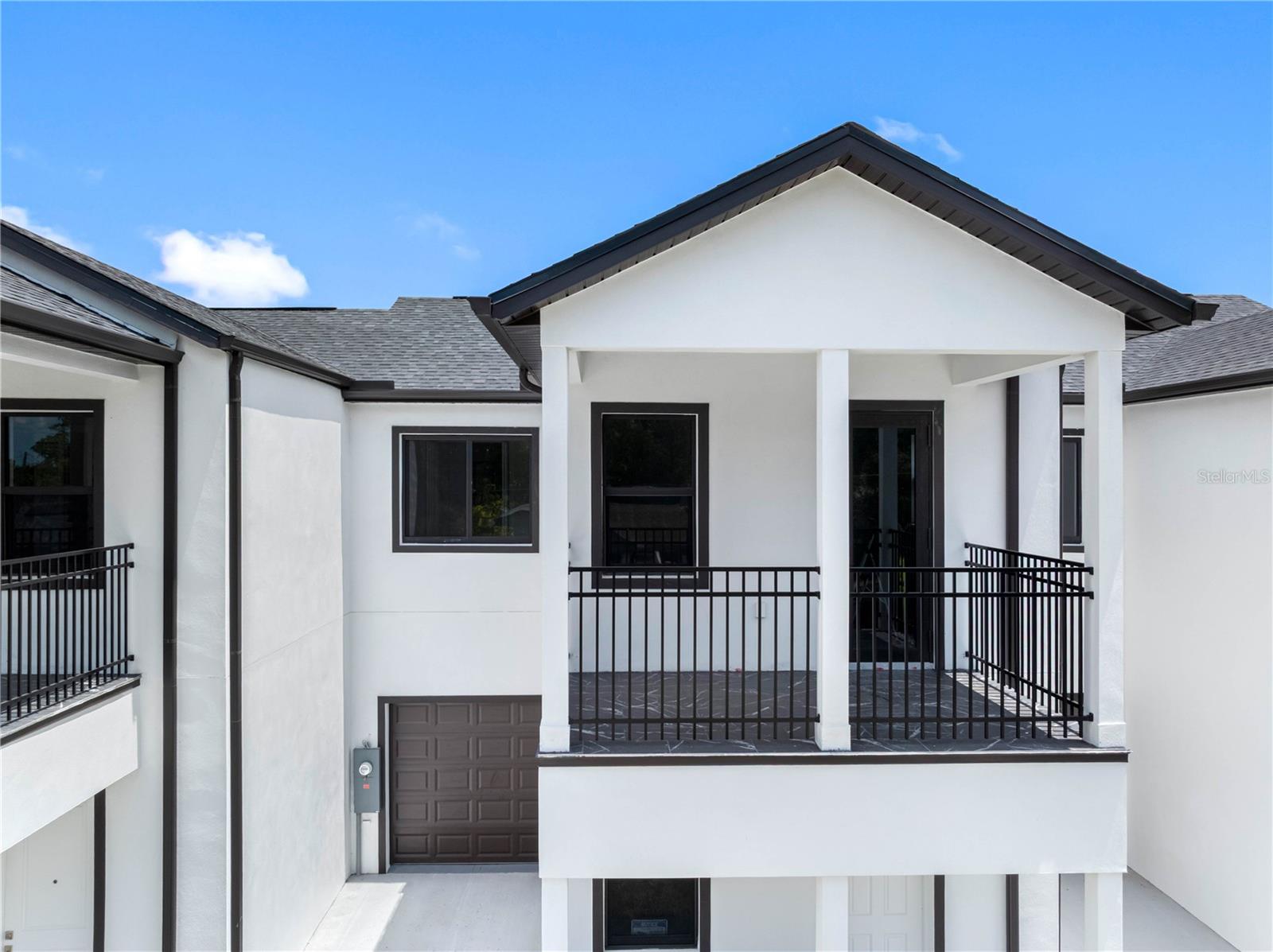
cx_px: 636
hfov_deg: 71.6
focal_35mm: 24
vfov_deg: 56.7
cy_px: 476
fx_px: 882
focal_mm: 12.29
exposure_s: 1/240
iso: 100
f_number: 8
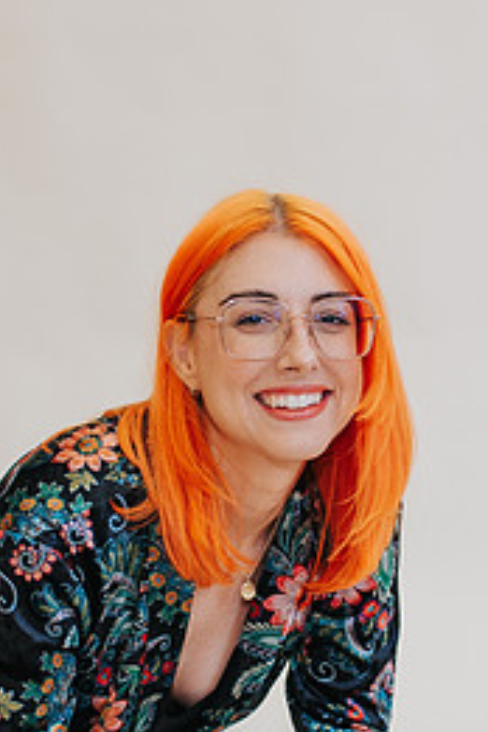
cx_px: 244
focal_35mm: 92
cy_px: 514
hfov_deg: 14.9
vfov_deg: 22.0
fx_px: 1871
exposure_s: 1/160
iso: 360
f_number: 2.8
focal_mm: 35
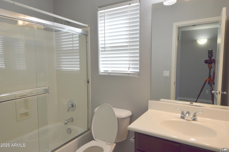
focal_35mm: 24
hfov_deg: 73.8
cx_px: 114
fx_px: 153
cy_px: 76
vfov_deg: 53.0
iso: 450
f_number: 5.6
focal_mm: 16
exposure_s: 1/60
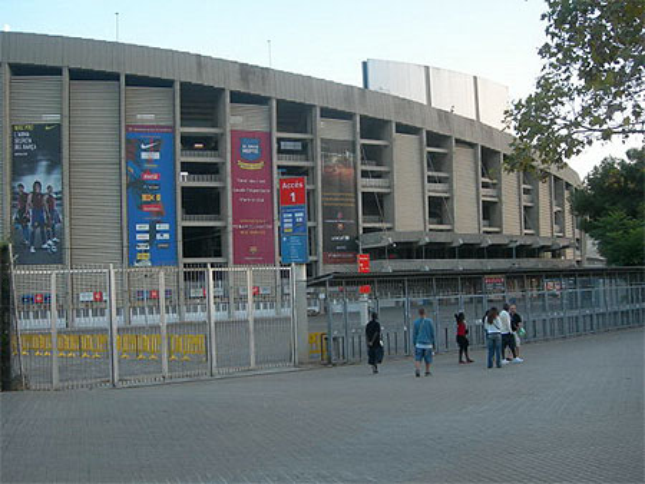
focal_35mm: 41
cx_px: 322
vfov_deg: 35.2
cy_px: 242
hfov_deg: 45.8
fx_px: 764
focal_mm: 8.5
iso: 50
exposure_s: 1/45.1
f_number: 2.9
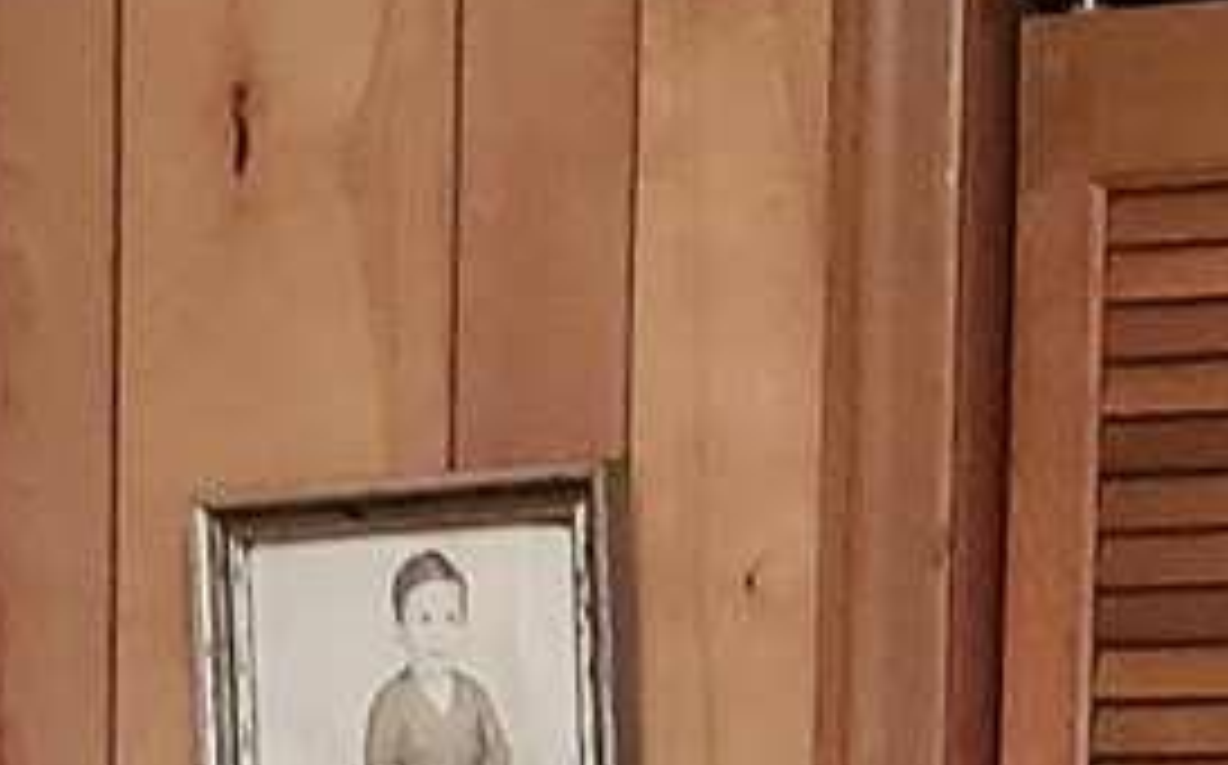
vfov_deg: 6.0
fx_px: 6921
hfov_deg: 10.1
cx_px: 513
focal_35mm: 207
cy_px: 1881
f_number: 1.5
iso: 640
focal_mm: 4.3
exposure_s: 1/19
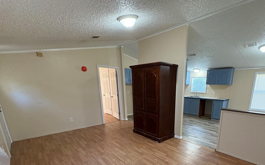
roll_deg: +0.1
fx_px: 137
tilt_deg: -16.3
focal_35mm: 19
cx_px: 160
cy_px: 122
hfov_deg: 86.8
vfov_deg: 59.2
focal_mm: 2.22
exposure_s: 1/60
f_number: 2.2
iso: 400
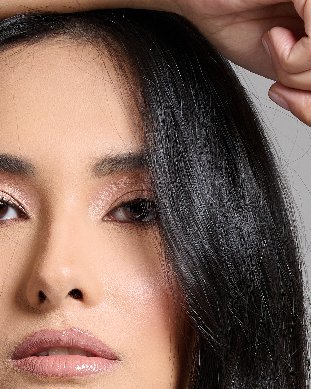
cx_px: 128
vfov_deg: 5.0
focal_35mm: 389
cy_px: 375
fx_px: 4476
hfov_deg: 4.0
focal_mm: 115
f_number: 11
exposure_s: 1/125
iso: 200
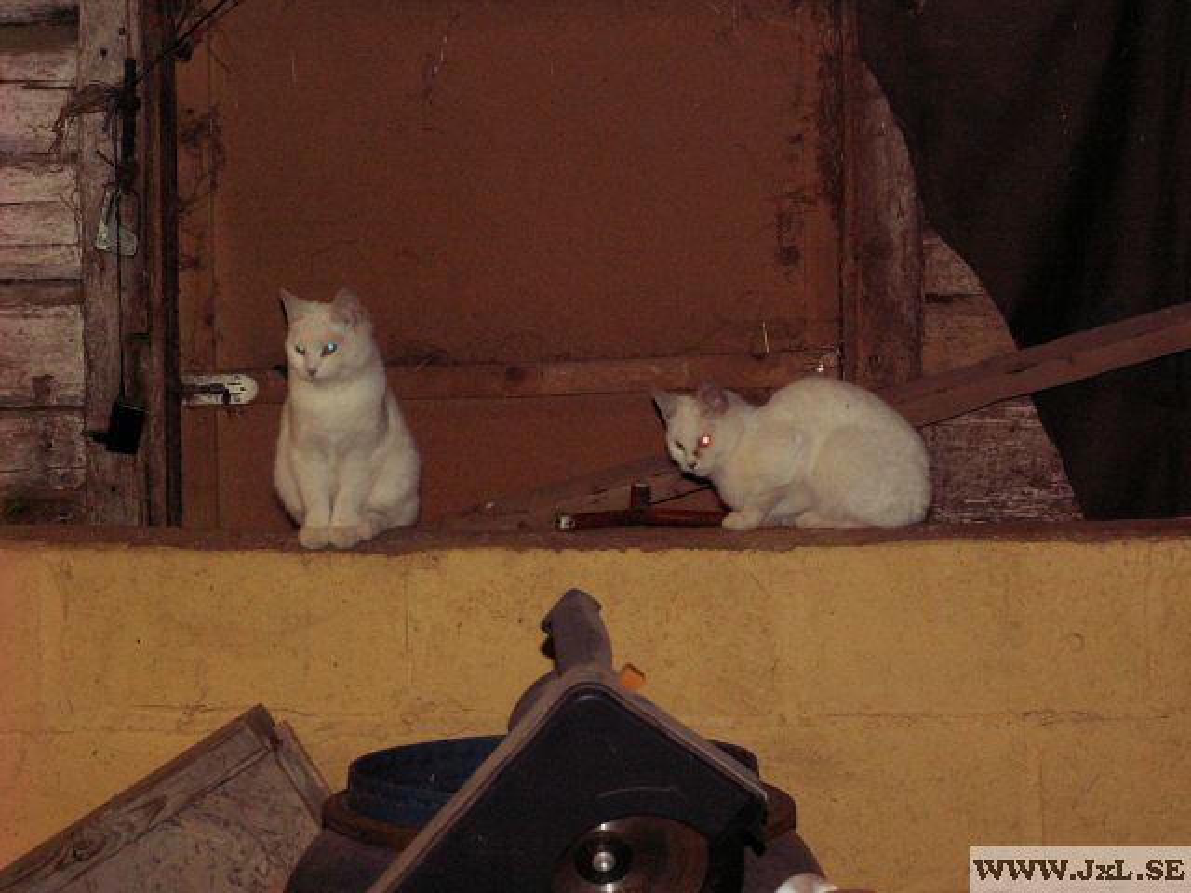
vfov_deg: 13.0
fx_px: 3922
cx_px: 596
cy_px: 446
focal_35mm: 114
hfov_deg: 17.3
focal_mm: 18.65
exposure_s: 1/40
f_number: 4
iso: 160
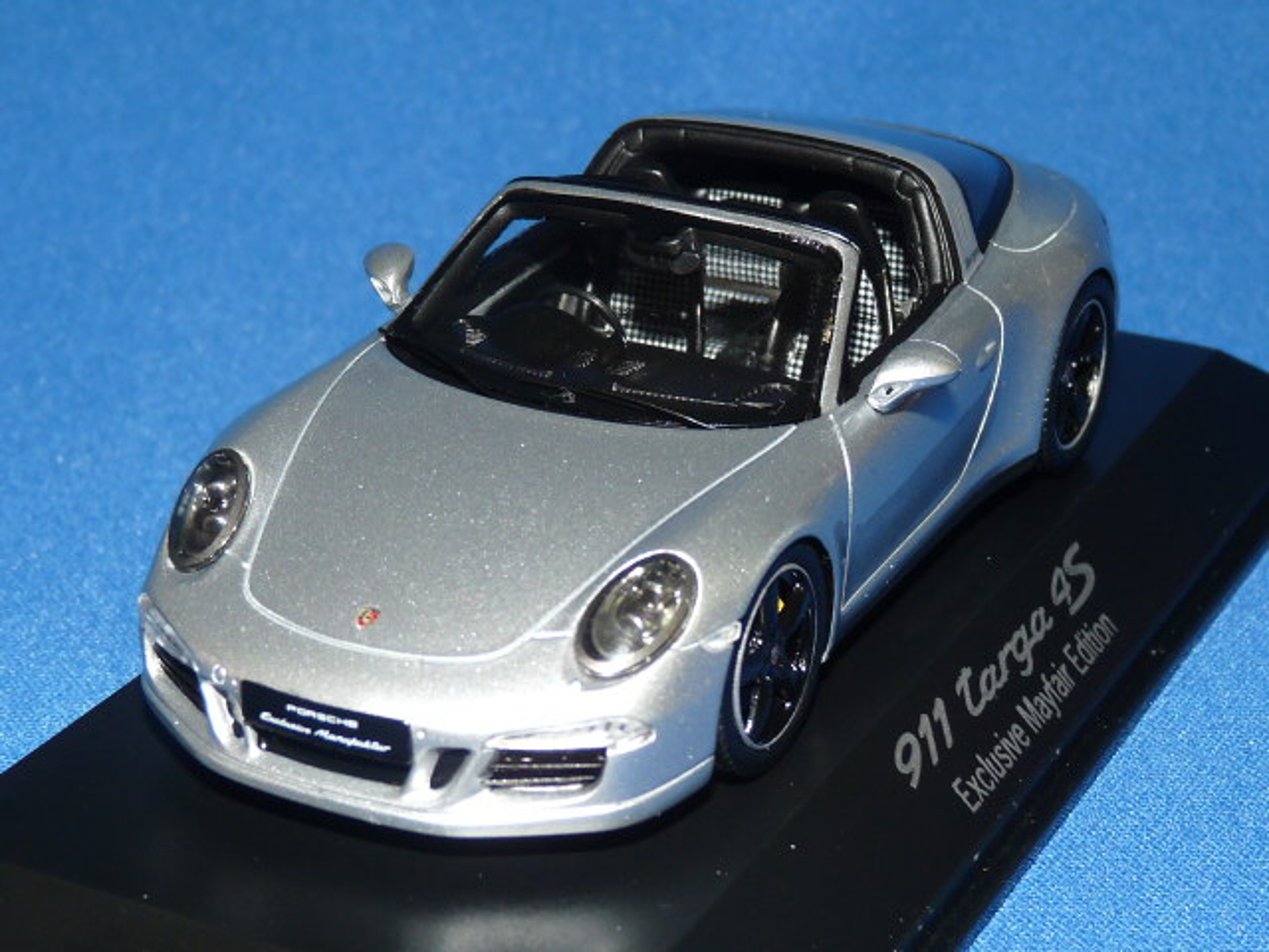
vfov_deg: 17.0
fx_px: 3189
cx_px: 634
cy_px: 476
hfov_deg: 22.5
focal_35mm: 87
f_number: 3.2
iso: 100
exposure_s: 1/30
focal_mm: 8.7
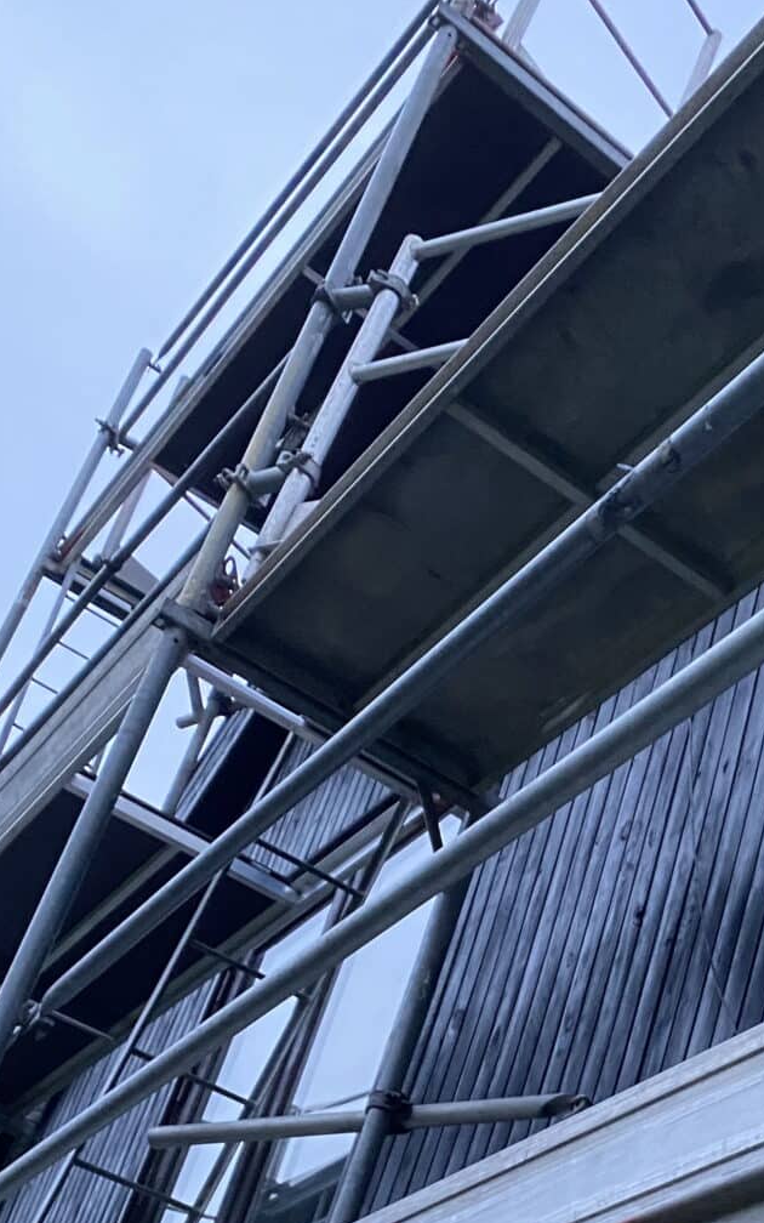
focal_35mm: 56
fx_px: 1866
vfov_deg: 34.1
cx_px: 886
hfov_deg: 21.7
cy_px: 1124
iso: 400
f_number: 1.8
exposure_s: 1/60
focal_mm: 4.25
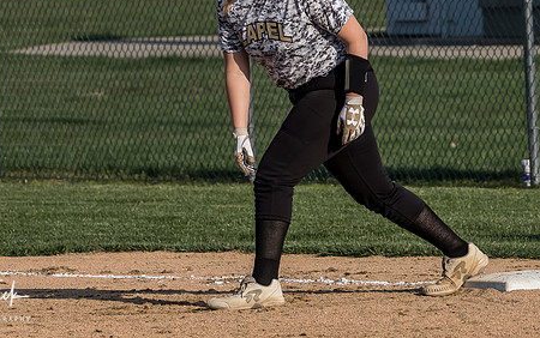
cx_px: 281
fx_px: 8262
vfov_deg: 2.3
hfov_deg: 3.7
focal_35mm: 561
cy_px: 114
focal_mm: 162
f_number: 6.3
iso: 400
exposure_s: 1/2000
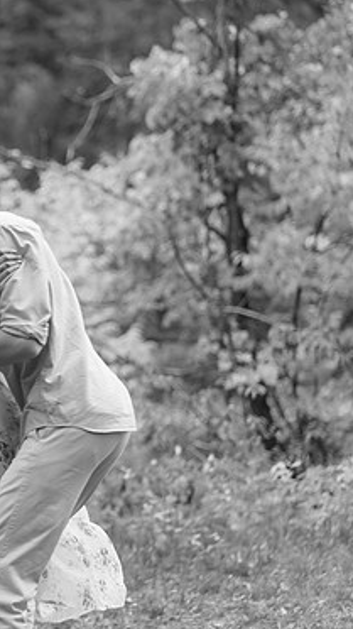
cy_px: 305
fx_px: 2315
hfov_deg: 8.6
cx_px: -83
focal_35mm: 139
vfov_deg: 15.5
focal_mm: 85
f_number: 2.2
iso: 400
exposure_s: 1/200
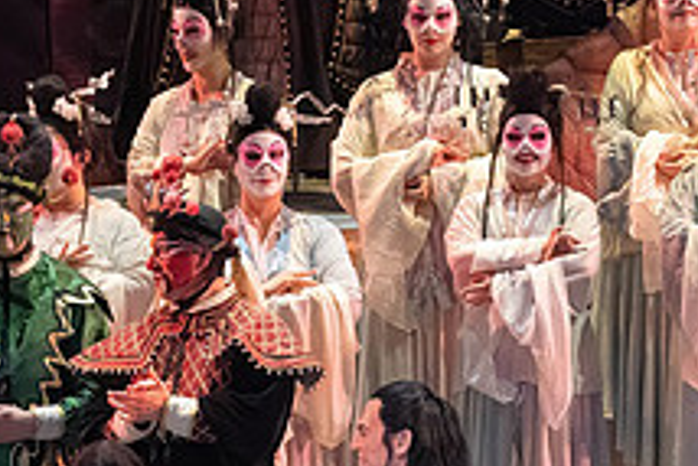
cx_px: 166
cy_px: 578
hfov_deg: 3.8
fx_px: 10535
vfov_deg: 2.5
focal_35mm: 543
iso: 20000
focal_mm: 200
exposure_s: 1/1000
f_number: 10
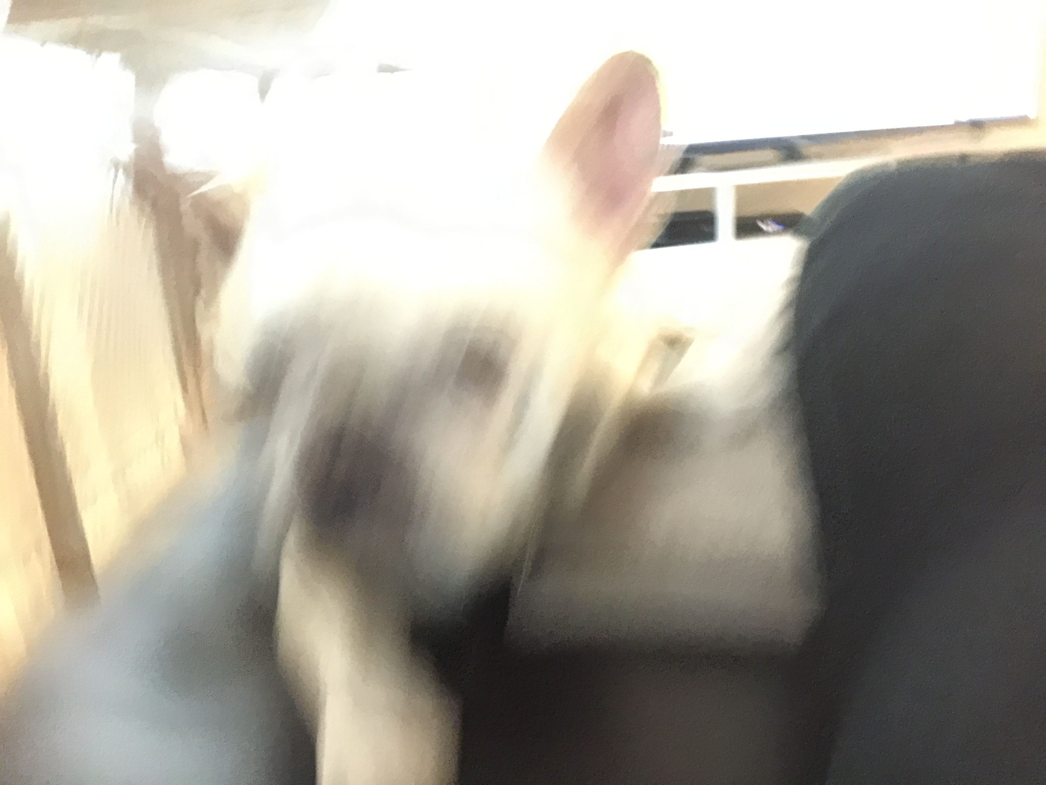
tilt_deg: -14.3
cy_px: 392
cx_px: 523
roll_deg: +0.0
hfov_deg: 61.7
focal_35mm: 29
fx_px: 876
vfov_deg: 48.2
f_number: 2.2
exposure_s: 1/4
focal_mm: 4.15
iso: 500
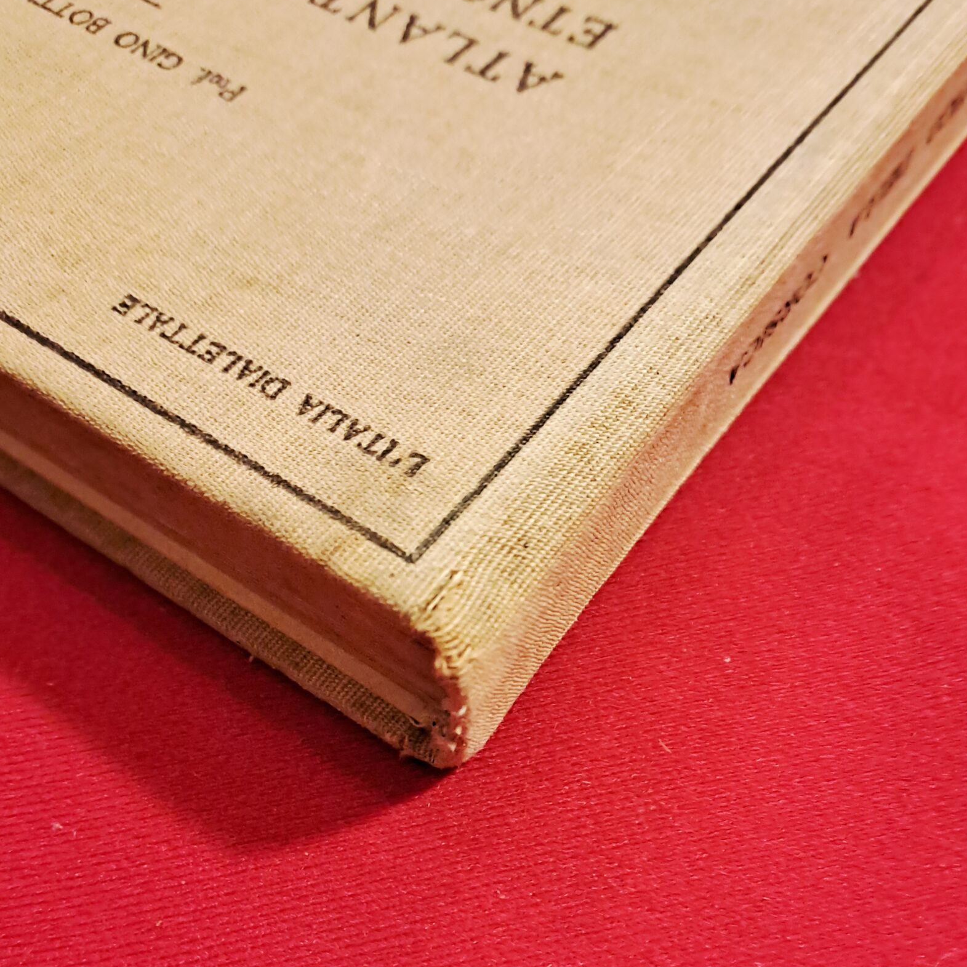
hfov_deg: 45.9
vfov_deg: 45.0
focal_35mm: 36
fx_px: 1138
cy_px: 680
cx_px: 552
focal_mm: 4.65
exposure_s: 1/25
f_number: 1.8
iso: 400
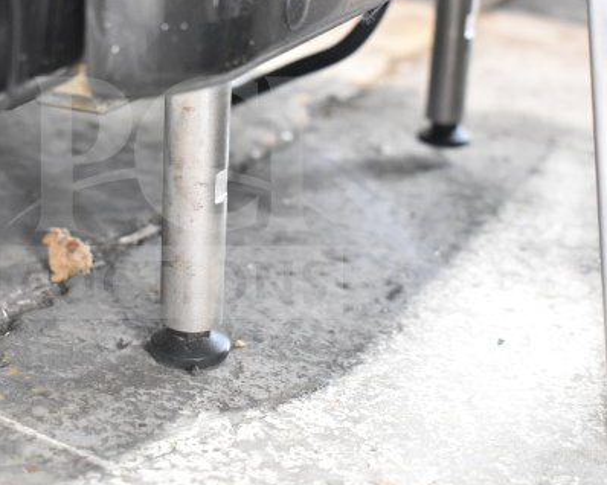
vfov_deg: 18.7
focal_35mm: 82
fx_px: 1472
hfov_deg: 23.1
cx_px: 171
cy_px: 198
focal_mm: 38
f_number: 4.8
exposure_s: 1/60
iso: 5600
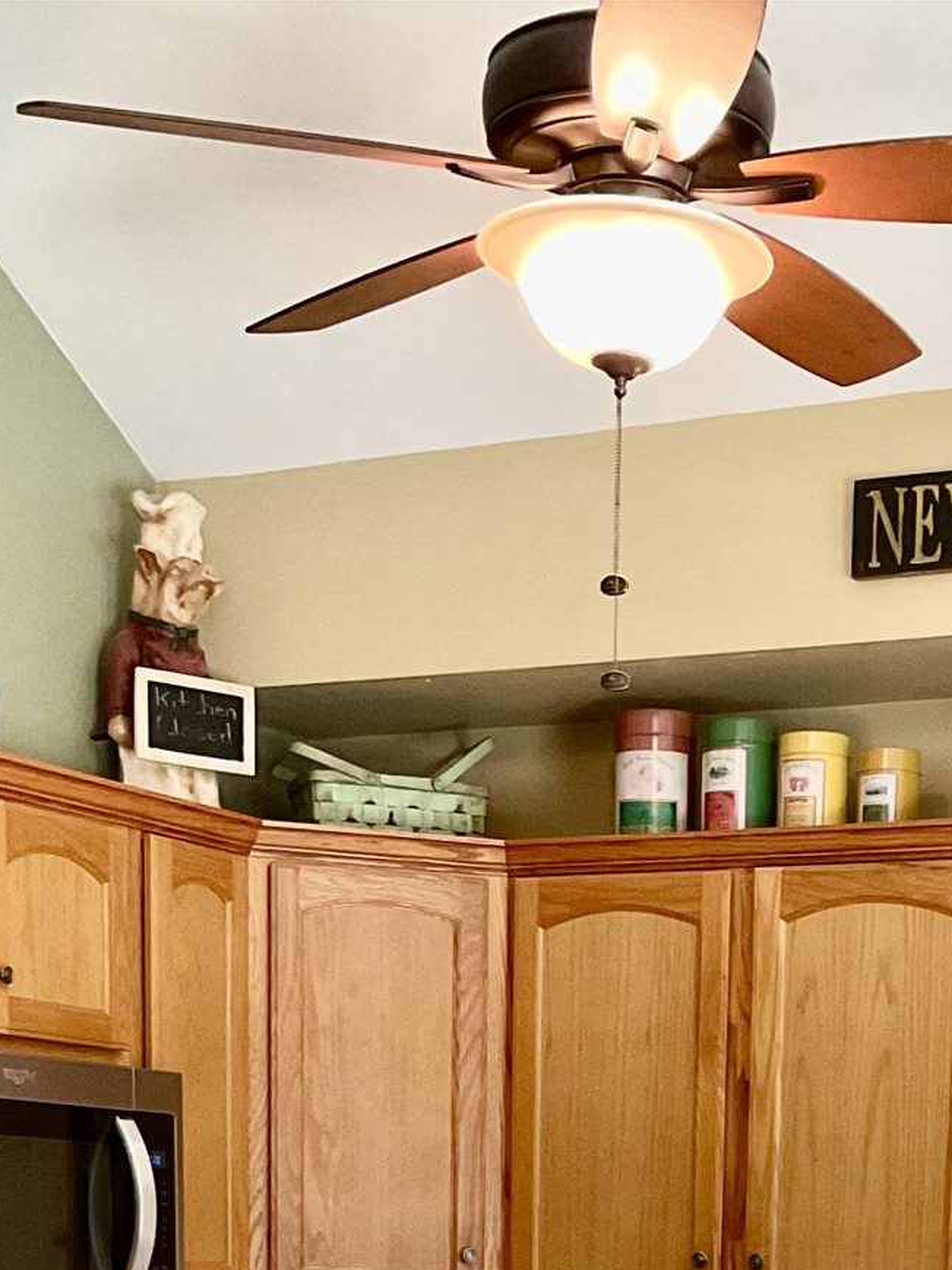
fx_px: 2824
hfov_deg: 19.0
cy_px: 1683
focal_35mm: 77
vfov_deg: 22.5
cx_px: 740
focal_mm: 3
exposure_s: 1/60
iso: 125
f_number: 1.8
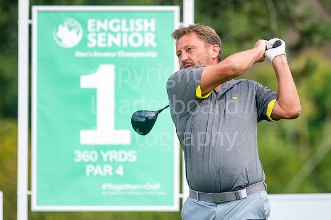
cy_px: 86
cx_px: 203
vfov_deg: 2.5
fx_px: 5107
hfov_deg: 3.7
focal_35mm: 556
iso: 500
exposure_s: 1/2500
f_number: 4
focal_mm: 300
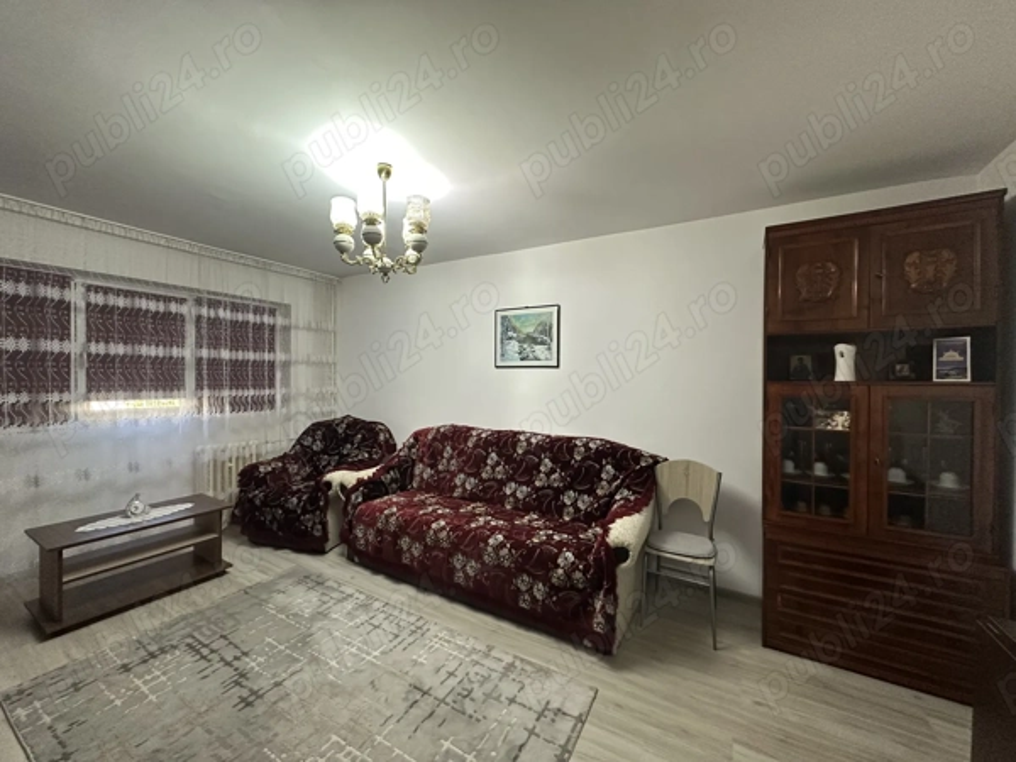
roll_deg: -0.7
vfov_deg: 85.7
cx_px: 508
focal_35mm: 14
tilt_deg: +0.1
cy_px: 381
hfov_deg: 102.1
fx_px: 411
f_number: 2.2
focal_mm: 2.22
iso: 250
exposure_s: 1/100
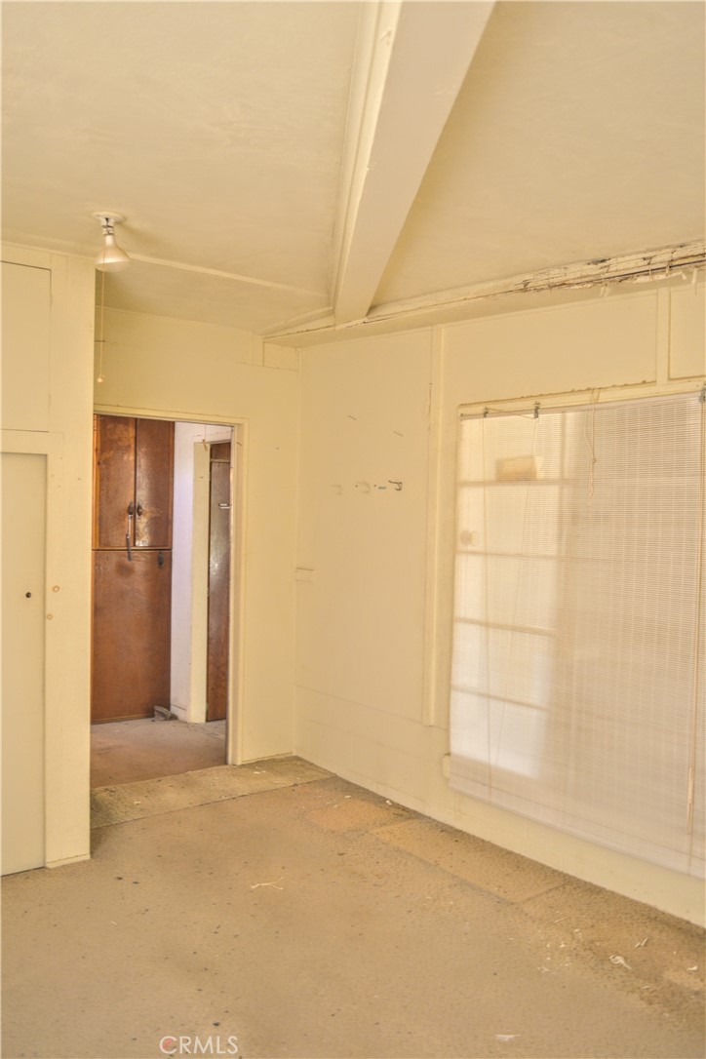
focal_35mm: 27
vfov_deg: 67.4
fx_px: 794
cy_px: 530
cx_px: 353
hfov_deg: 47.9
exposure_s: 1/20
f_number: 3.5
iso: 400
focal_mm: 18
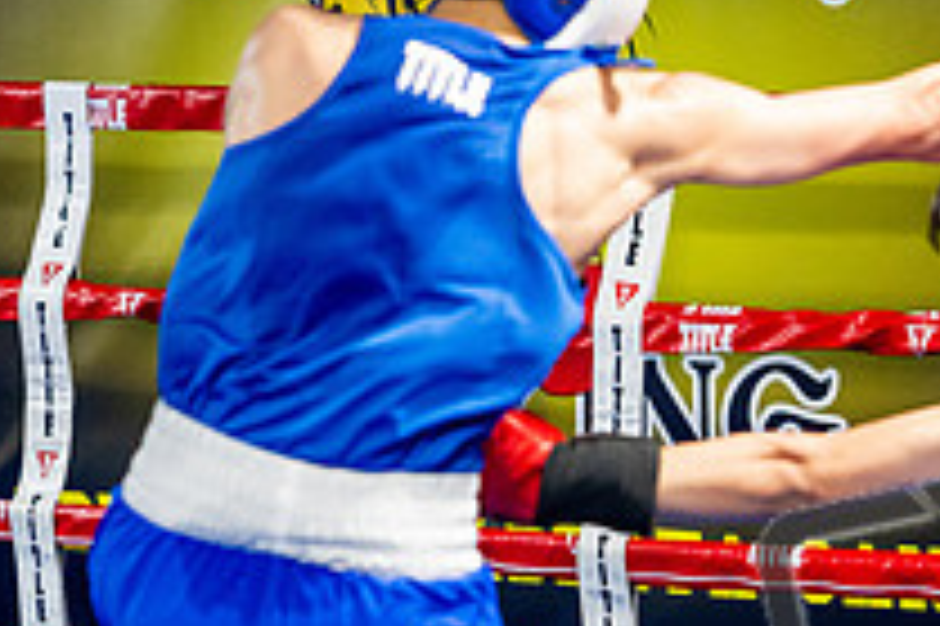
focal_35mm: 153
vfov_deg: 8.9
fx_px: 3992
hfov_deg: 13.4
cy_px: 588
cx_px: 769
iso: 4000
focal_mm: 55
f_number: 2
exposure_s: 1/1000
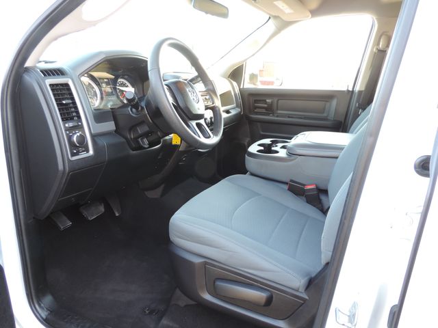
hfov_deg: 71.6
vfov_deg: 56.8
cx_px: 219
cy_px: 164
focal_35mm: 24
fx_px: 304
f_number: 3
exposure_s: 1/30
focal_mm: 4.3
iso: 200
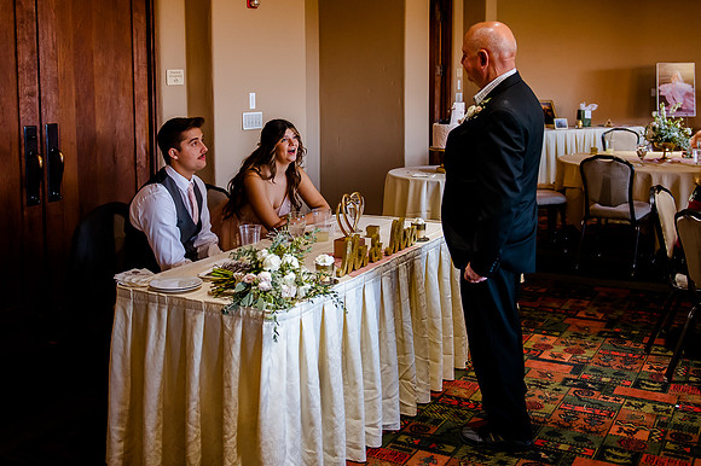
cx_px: 324
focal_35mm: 42
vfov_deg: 31.6
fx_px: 815
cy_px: 147
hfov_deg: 46.5
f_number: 2.8
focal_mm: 29
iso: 3200
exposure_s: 1/160
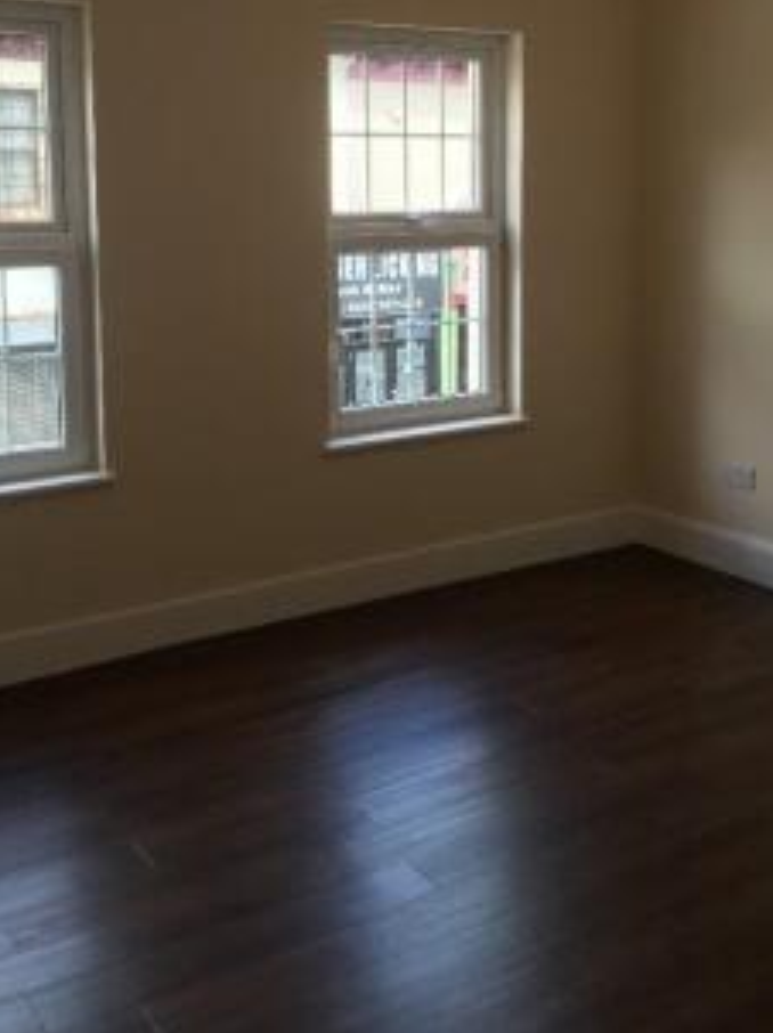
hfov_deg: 34.3
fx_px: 1252
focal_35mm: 42
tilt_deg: -5.9
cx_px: 386
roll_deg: +0.9
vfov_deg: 44.1
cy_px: 334
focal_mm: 4.15
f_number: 2.2
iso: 40
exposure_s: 1/100
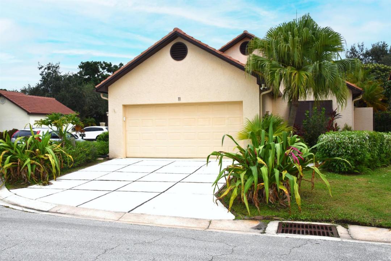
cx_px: 196
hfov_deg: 57.2
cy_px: 130
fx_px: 358
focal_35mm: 33
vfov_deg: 40.0
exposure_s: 1/160
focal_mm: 22
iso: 100
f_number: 6.3
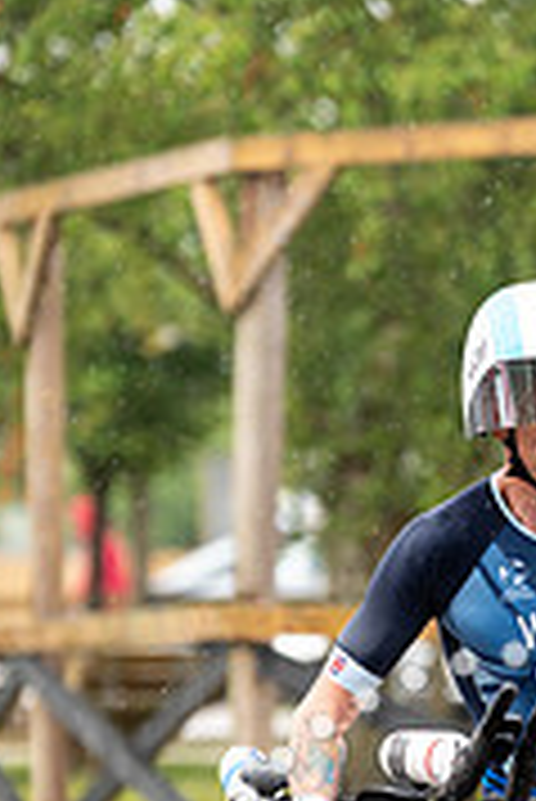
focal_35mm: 367
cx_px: 644
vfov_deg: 5.6
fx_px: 8180
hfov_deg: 3.7
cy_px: 680
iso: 1000
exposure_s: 1/1000
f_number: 3.2
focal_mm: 145
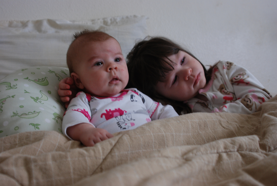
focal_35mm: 42
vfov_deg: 32.0
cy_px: 93
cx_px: 138
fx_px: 324
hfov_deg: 46.3
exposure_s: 1/8
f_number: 3.5
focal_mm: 28
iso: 400
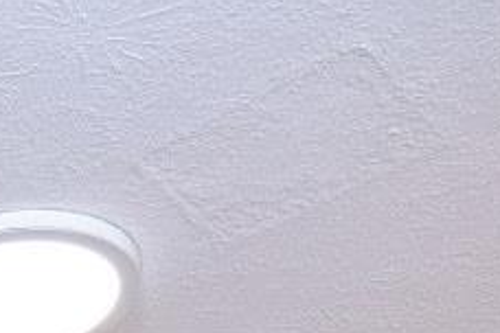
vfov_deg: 10.4
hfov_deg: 18.3
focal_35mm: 92
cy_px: 1017
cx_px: -353
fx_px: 1278
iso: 720
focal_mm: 14
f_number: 4
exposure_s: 1/60
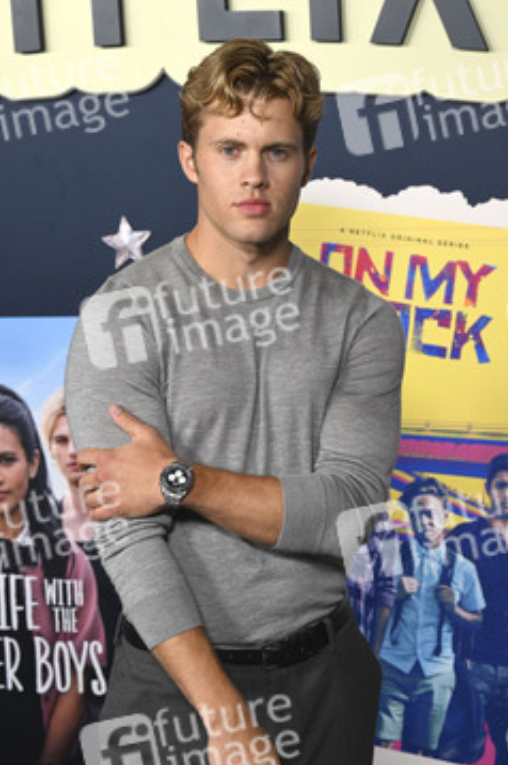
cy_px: 425
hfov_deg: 17.7
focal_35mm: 77
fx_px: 1633
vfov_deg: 26.3
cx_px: 252
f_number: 6.3
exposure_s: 1/250
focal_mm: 69
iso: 1250
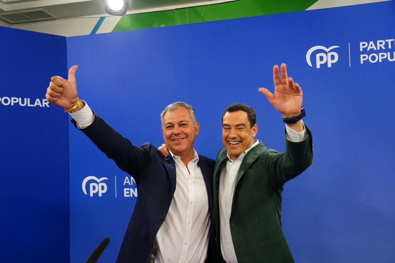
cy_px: 132
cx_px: 198
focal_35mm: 30
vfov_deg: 43.6
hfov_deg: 61.9
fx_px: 329
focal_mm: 30
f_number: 4
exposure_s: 1/500
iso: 2000
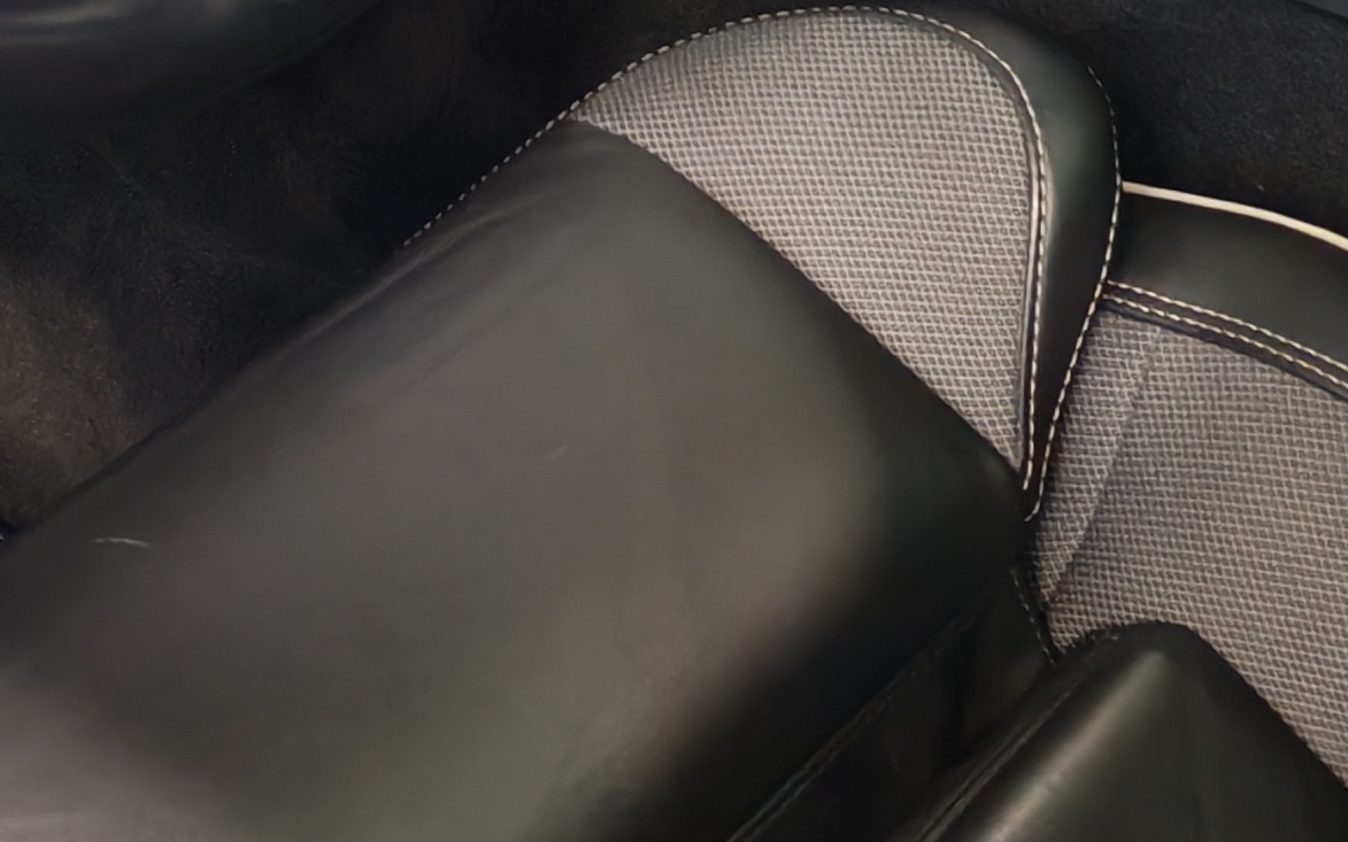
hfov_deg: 18.8
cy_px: -314
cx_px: 637
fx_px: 4078
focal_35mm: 111
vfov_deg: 11.4
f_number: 1.9
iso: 2000
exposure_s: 1/50
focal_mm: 6.12
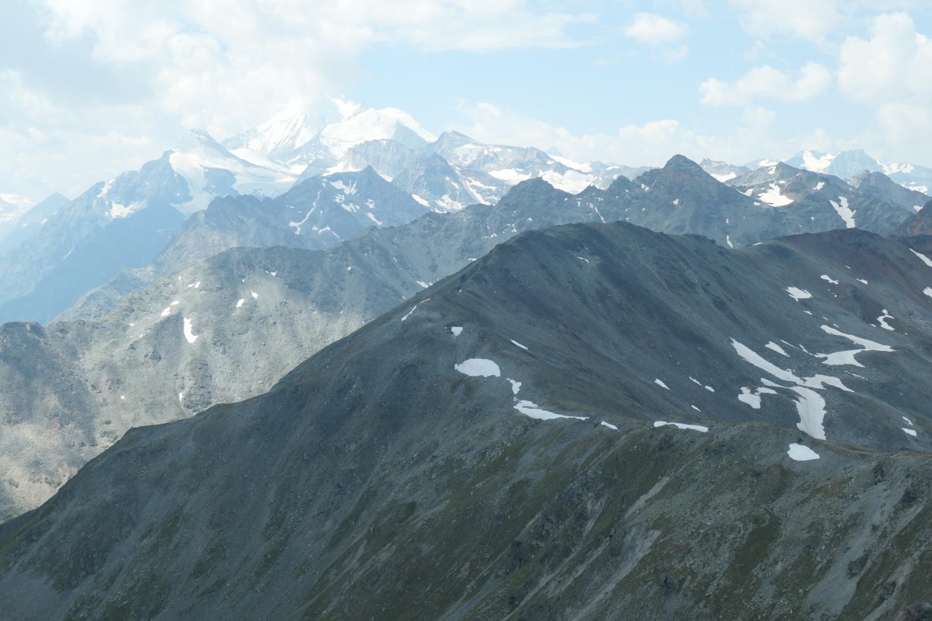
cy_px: 310
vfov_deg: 27.0
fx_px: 1294
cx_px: 466
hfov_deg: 39.6
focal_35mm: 50
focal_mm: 18.2
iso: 200
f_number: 4.2
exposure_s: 1/1000
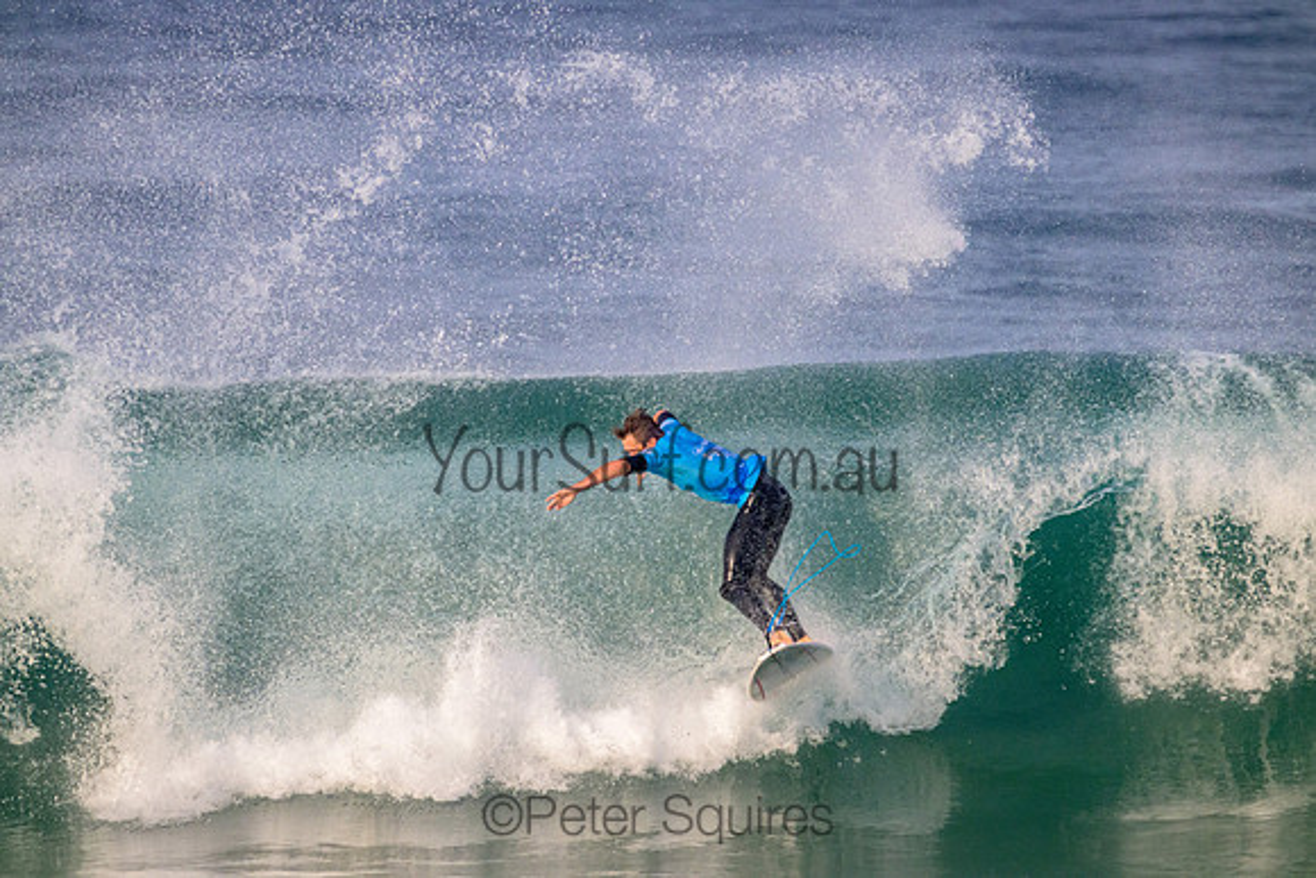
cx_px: 658
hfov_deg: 2.6
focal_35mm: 800
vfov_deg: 1.7
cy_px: 439
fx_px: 29250
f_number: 11
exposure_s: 1/2000
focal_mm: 800
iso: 2500
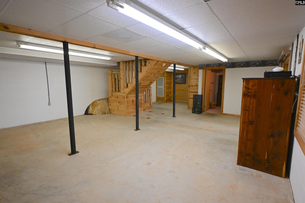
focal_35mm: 18
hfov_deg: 90.0
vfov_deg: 67.4
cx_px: 152
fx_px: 152
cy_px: 102
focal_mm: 12
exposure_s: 1/160
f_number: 3.5
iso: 400
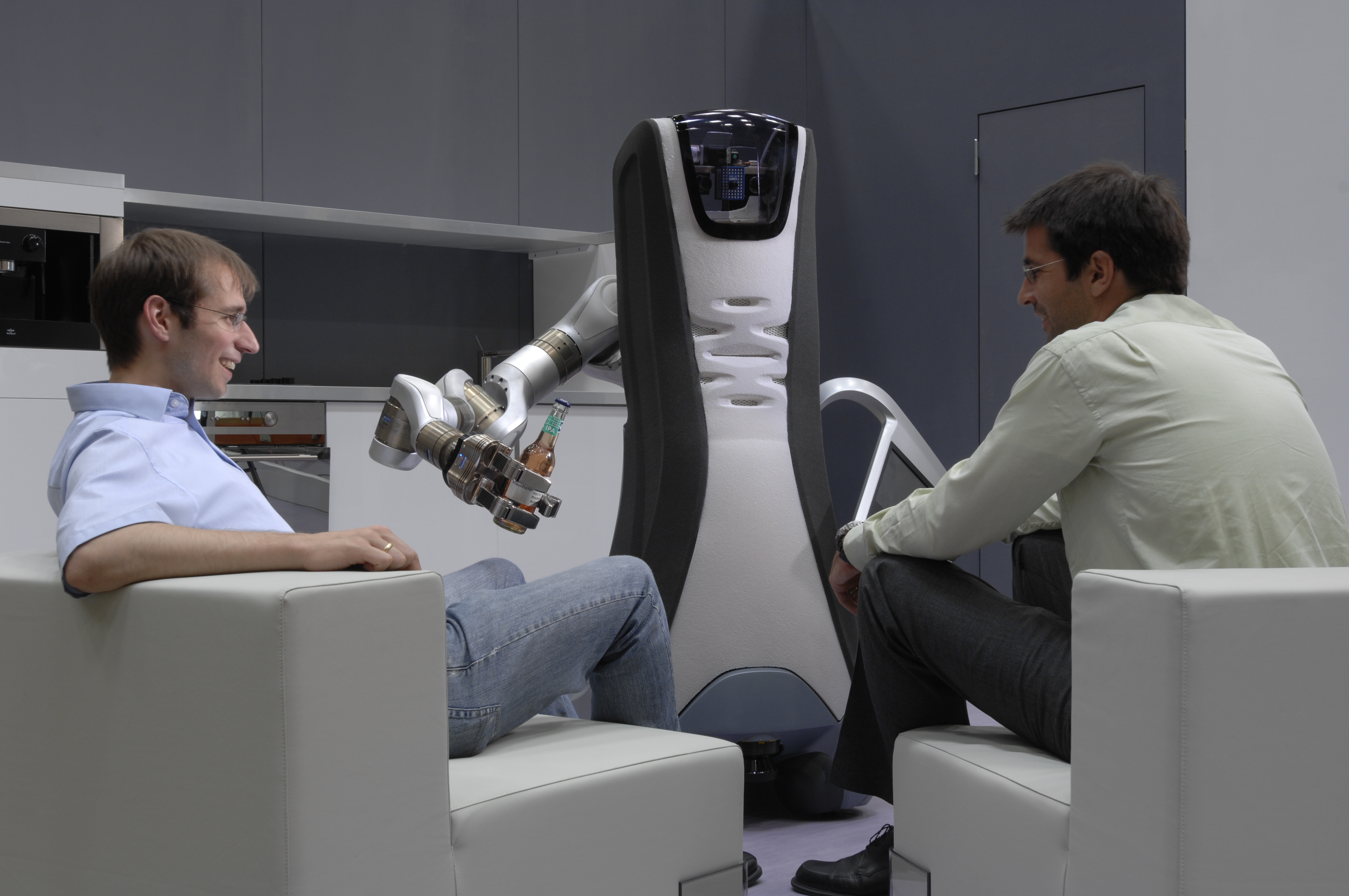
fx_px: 1796
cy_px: 448
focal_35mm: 48
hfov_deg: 41.2
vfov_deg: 28.0
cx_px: 674
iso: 160
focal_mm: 32
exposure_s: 1/3
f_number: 10
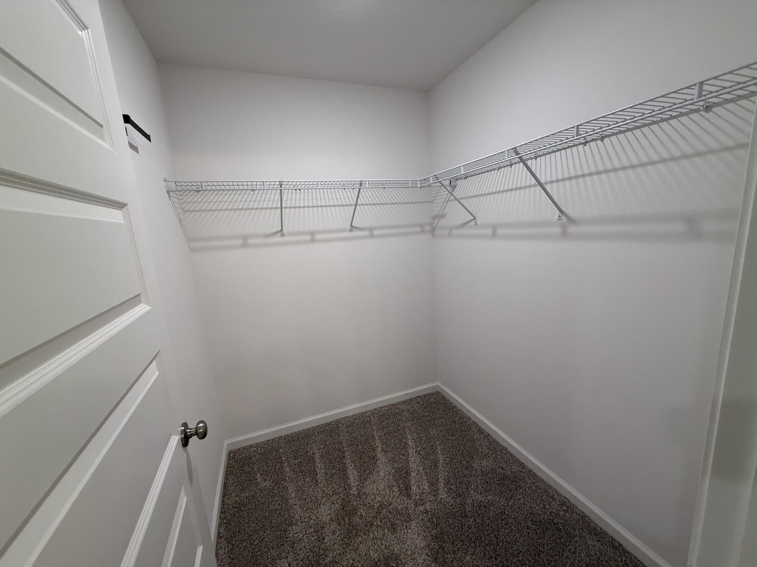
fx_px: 306
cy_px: 284
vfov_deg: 85.7
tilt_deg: -9.4
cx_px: 378
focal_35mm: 14
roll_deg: +3.2
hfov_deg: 102.1
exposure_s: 1/120
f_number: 2.2
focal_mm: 2.22
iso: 320
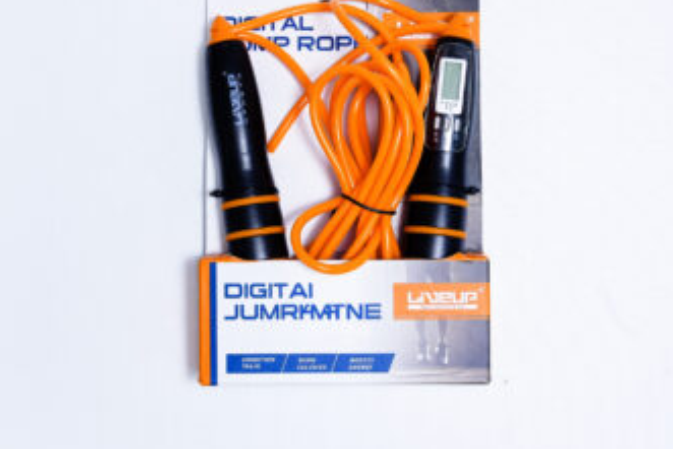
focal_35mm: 91
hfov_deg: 22.4
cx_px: 321
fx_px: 1702
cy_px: 184
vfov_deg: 15.0
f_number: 9
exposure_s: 1/160
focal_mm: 70
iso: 3200
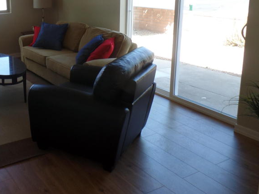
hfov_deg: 43.2
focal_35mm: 41
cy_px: 46
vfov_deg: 34.3
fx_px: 307
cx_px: 45
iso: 80
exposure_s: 1/45
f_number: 3.5
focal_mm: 4.1
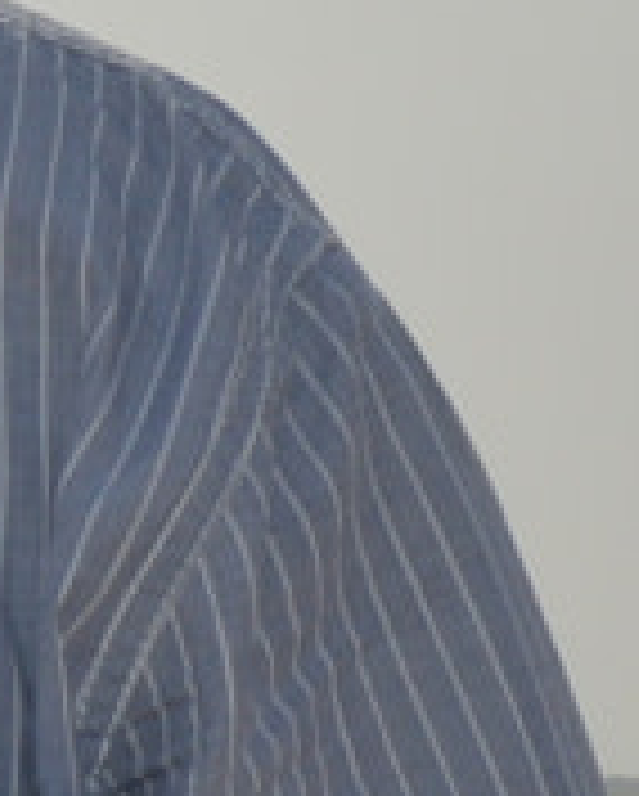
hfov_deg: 4.1
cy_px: 785
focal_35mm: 374
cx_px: 4
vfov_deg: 5.2
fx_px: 8836
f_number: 13
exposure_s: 1/200
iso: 100
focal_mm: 23
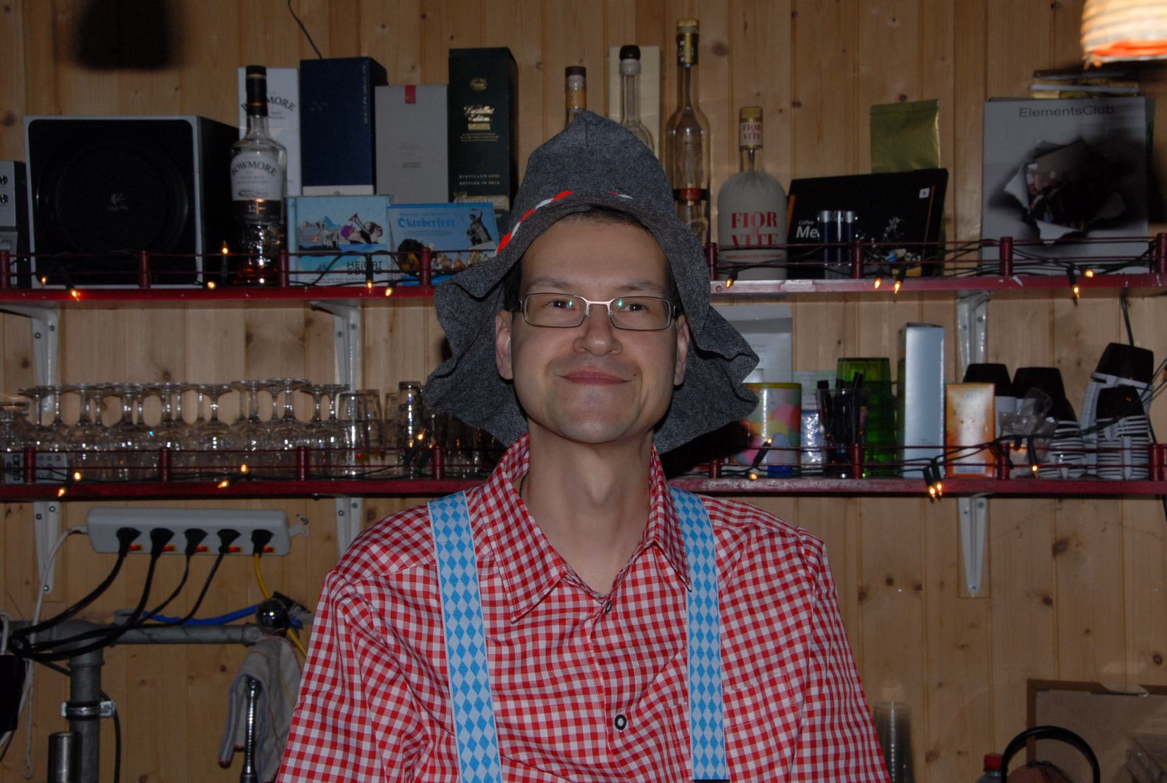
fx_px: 1754
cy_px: 392
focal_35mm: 54
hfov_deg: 36.8
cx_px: 584
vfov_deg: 25.2
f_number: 10
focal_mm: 36
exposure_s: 1/125
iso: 500
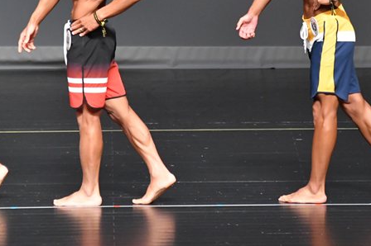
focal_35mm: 545
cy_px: 39
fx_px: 5612
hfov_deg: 3.8
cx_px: 275
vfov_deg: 2.5
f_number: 5.6
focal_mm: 210
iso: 5000
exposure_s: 1/400
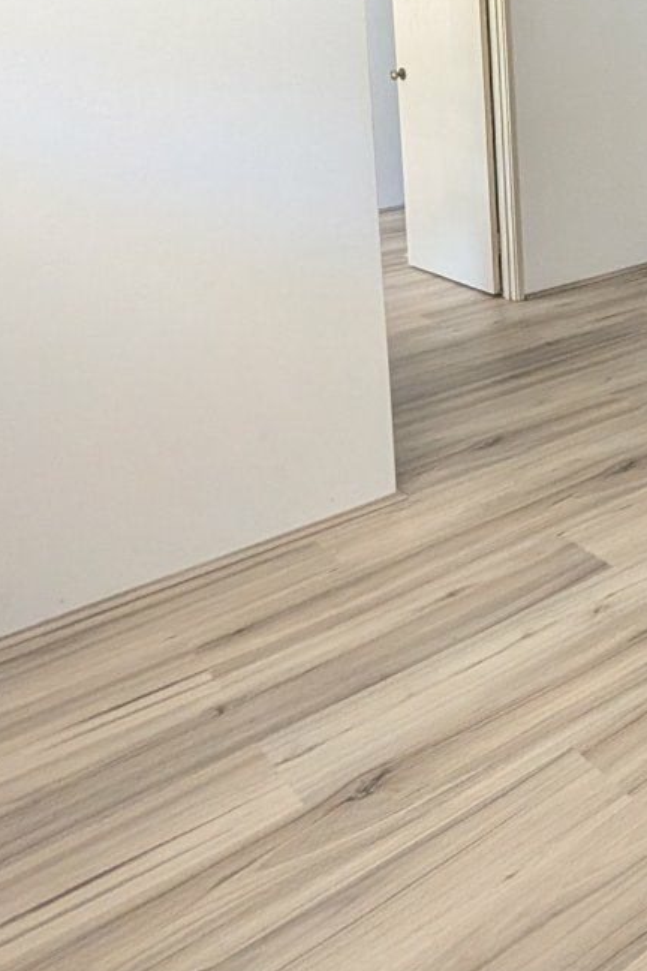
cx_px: 710
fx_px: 997
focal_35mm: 37
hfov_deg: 31.8
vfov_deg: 46.2
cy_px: 73
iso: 507
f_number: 1.7
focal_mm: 2.02
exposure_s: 1/60
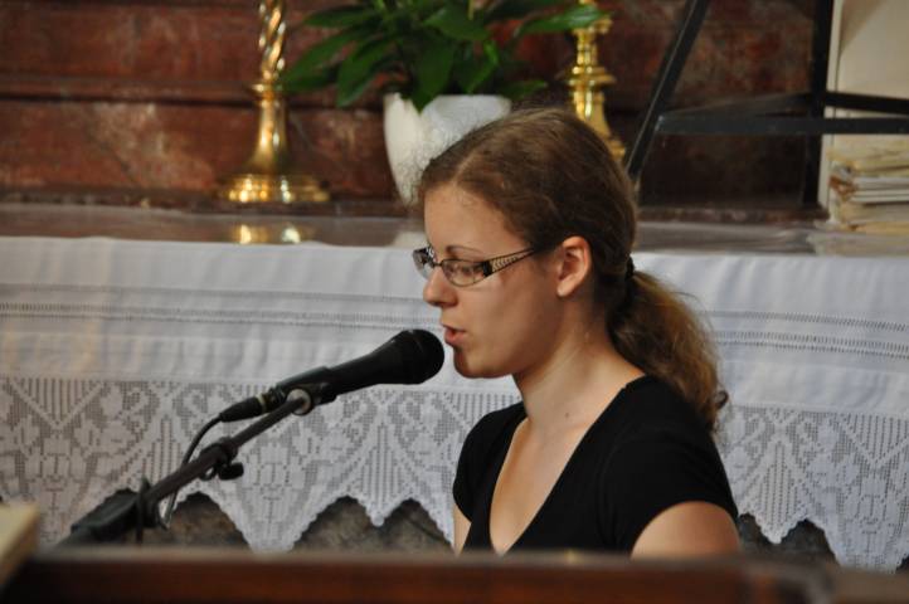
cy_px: 302
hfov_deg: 8.1
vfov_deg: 5.4
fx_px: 6433
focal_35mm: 255
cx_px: 454
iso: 1600
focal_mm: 170
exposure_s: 1/40
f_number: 5.6
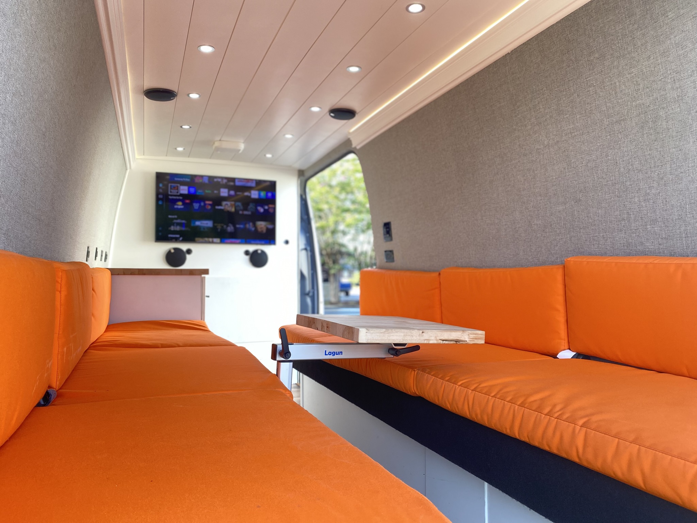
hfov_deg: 67.3
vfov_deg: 53.1
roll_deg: +0.0
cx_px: 348
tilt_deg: +1.2
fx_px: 524
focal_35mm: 26
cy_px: 262
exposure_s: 1/120
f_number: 1.8
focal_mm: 4.25
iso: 50
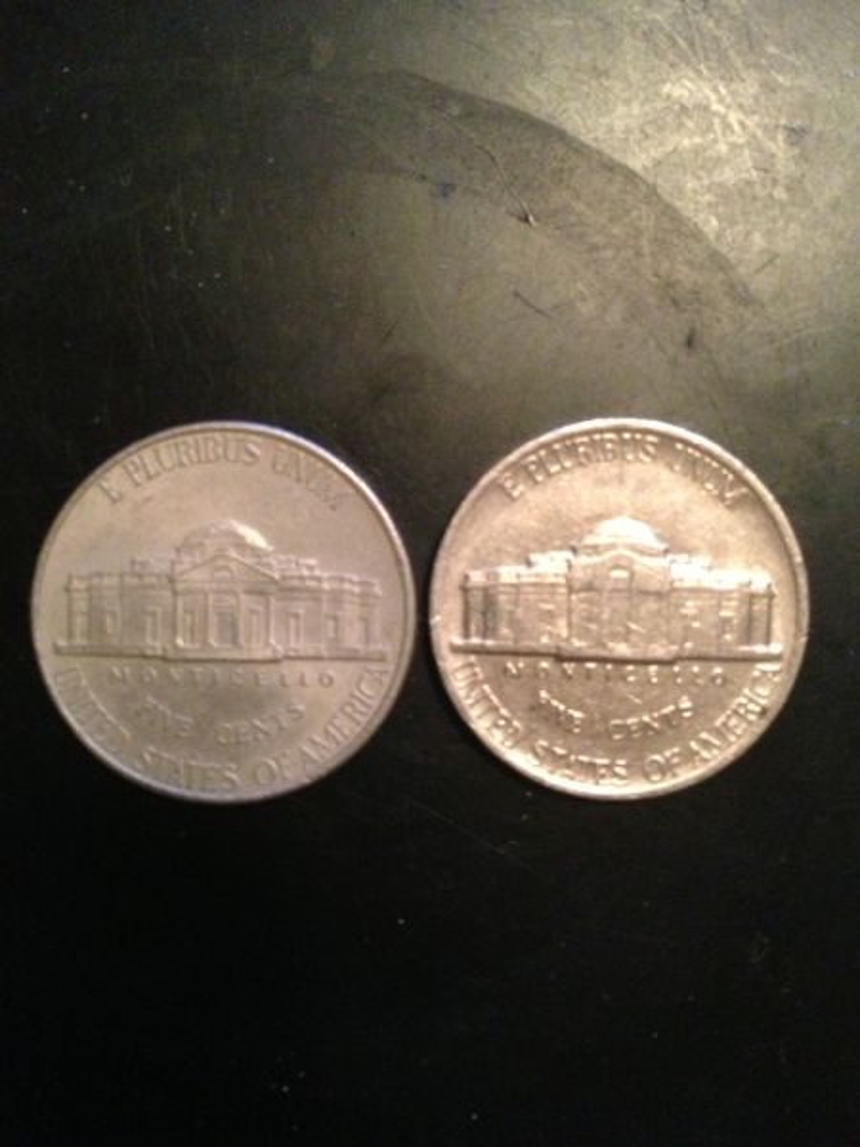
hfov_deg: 42.9
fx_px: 1093
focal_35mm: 33
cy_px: 574
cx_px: 430
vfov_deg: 55.4
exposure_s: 1/15
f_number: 2.4
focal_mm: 4.13
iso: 800
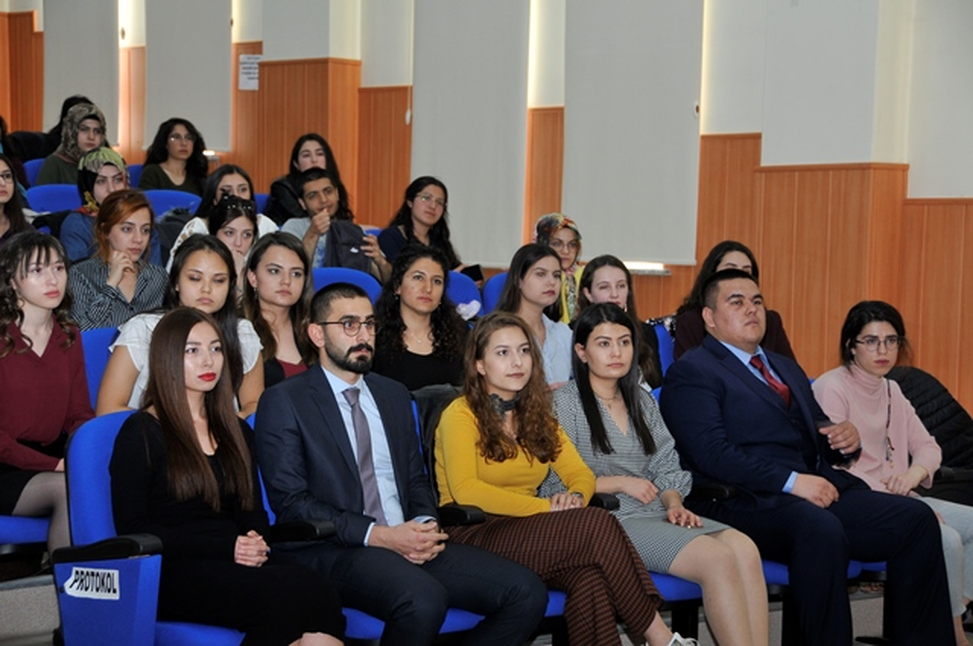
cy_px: 323
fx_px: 2105
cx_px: 486
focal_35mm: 78
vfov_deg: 17.4
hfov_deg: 26.0
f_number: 5
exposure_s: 1/60
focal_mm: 52
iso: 500
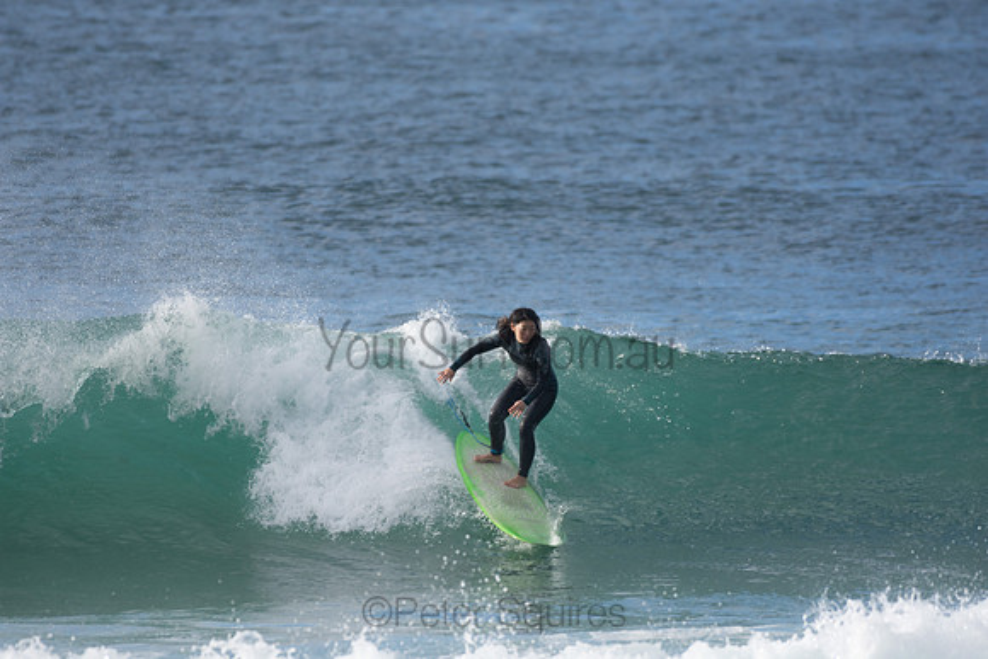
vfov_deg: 1.8
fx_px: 20587
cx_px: 494
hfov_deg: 2.7
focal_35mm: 750
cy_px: 330
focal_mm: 500
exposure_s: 1/1250
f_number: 5.6
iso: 280
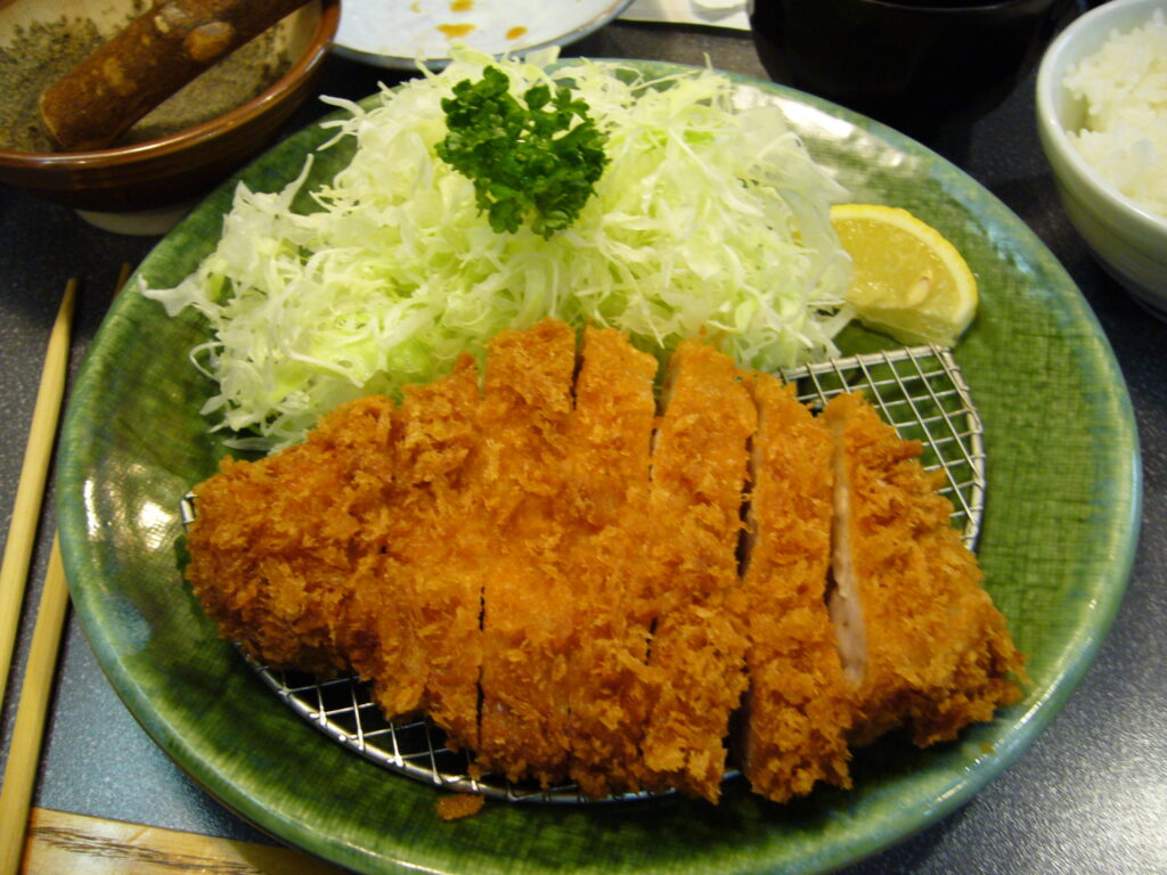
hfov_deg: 52.6
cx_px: 584
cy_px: 438
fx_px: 1180
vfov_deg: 40.7
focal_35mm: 35
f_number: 2.8
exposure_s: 1/10
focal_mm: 5.8
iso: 200
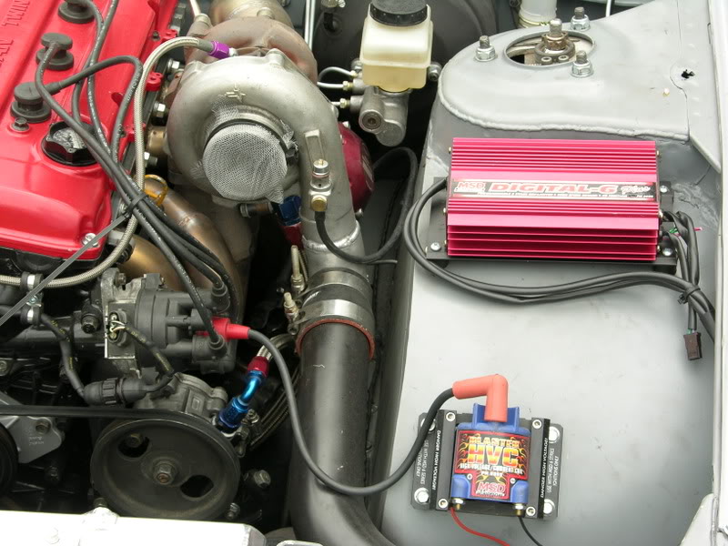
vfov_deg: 18.9
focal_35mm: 78
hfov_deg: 25.0
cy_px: 273
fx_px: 1640
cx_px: 364
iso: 50
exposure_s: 1/55
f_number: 6.1
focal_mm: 19.9
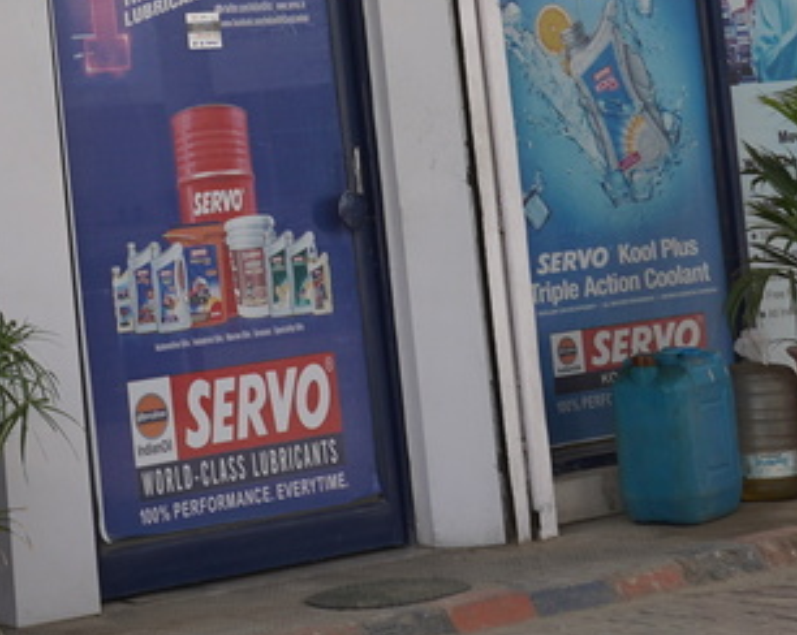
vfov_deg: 11.6
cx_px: -268
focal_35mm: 129
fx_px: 3039
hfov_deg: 14.3
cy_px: -237
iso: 200
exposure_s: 1/125
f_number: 7.1
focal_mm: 28
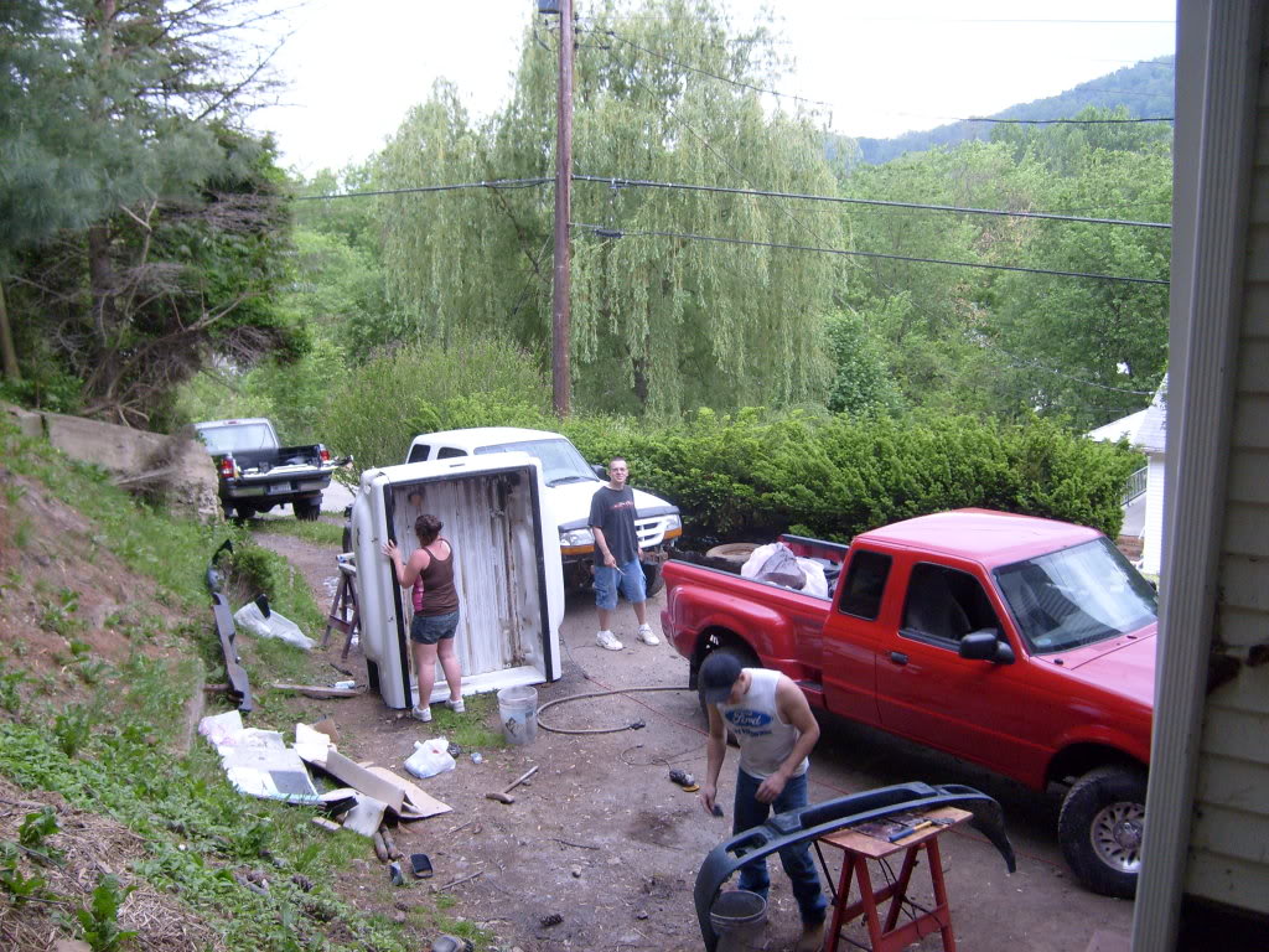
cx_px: 634
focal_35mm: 35
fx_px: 1283
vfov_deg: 40.7
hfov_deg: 52.6
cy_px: 476
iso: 80
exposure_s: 1/60
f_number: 2.8
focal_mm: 5.8
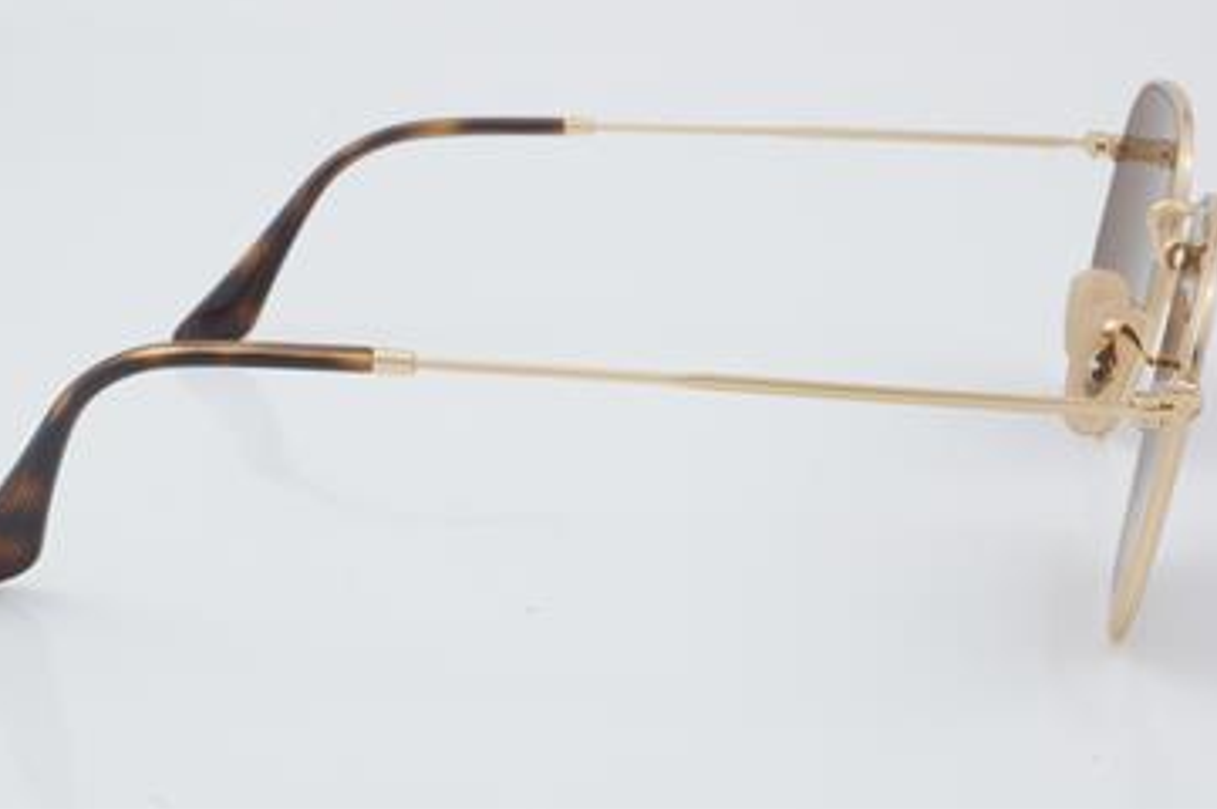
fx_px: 2803
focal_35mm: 83
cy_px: 367
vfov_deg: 16.4
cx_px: 580
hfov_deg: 24.5
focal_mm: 50
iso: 100
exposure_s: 1/3
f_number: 32
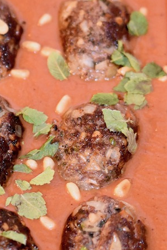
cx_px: -21
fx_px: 2487
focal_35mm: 357
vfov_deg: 5.8
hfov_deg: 3.8
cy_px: 66
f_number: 3
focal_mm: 105
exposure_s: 1/60
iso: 4000
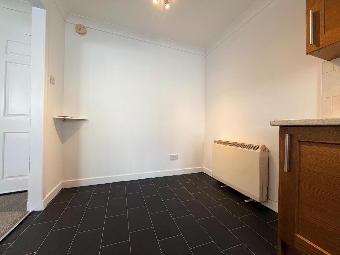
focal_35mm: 14
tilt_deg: +0.1
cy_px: 128
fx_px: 138
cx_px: 170
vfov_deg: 85.7
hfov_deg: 102.1
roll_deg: -0.3
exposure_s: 1/100
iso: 250
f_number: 2.2
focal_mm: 2.22
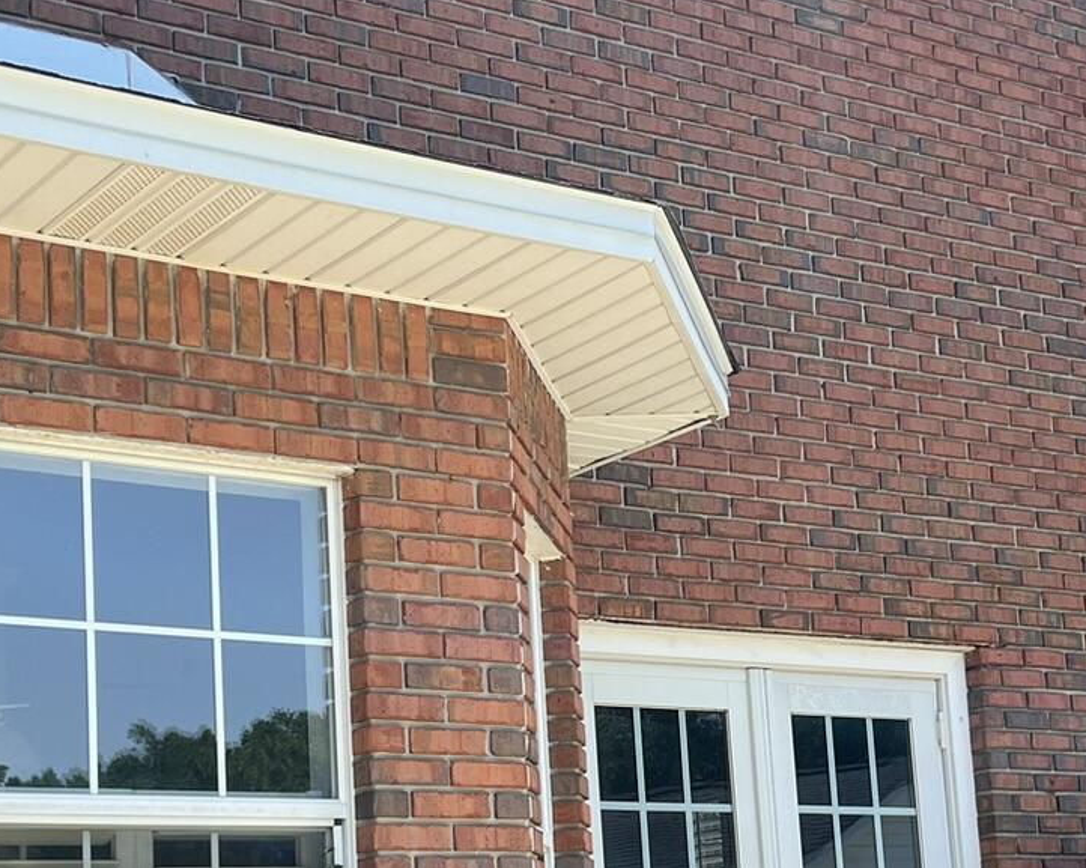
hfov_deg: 26.4
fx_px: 2313
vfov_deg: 21.0
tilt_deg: +9.6
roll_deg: +2.4
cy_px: 707
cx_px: 474
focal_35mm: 72
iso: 50
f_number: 1.5
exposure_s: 1/1698
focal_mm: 5.7
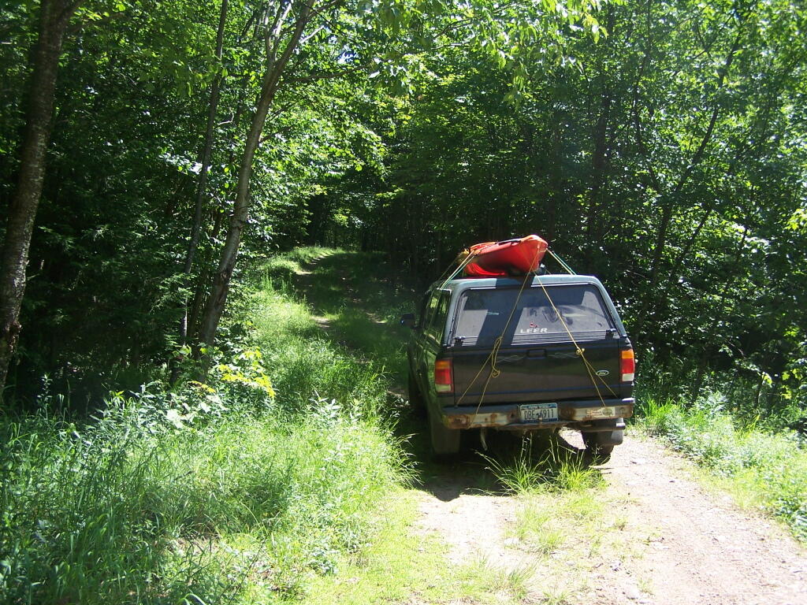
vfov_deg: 37.7
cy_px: 302
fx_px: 886
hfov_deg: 49.0
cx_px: 404
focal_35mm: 38
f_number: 2.8
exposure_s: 1/320
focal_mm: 6.3
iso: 80
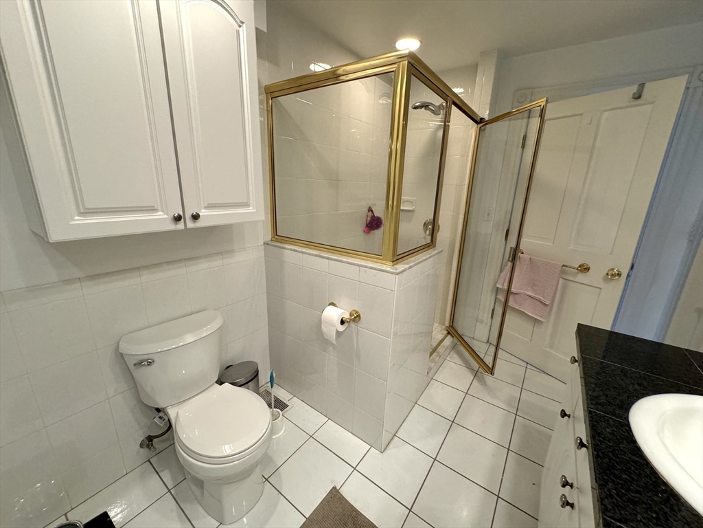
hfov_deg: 102.1
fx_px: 284
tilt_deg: -15.2
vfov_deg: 85.7
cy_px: 264
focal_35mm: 14
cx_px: 352
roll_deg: -2.1
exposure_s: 1/60
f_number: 2.2
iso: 320
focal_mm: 2.22
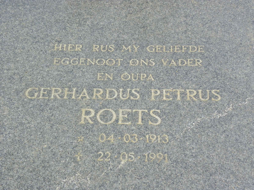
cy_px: 95
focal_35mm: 71
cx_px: 127
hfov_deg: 27.4
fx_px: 521
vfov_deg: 20.7
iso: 64
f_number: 3.5
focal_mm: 12.6
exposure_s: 1/125
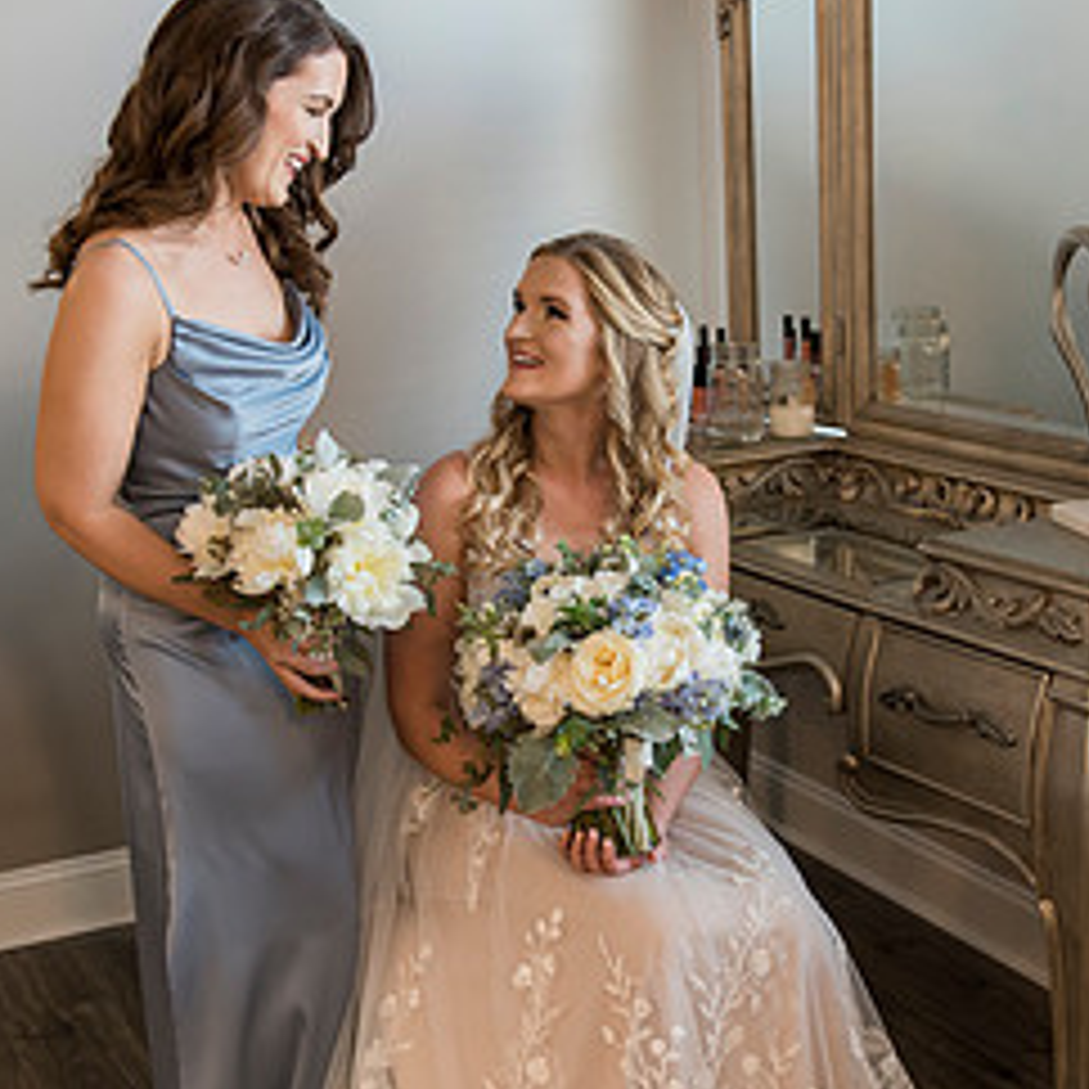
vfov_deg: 30.0
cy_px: 598
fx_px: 2029
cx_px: 544
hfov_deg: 30.0
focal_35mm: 57
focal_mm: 36
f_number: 3.5
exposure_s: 1/80
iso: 1000
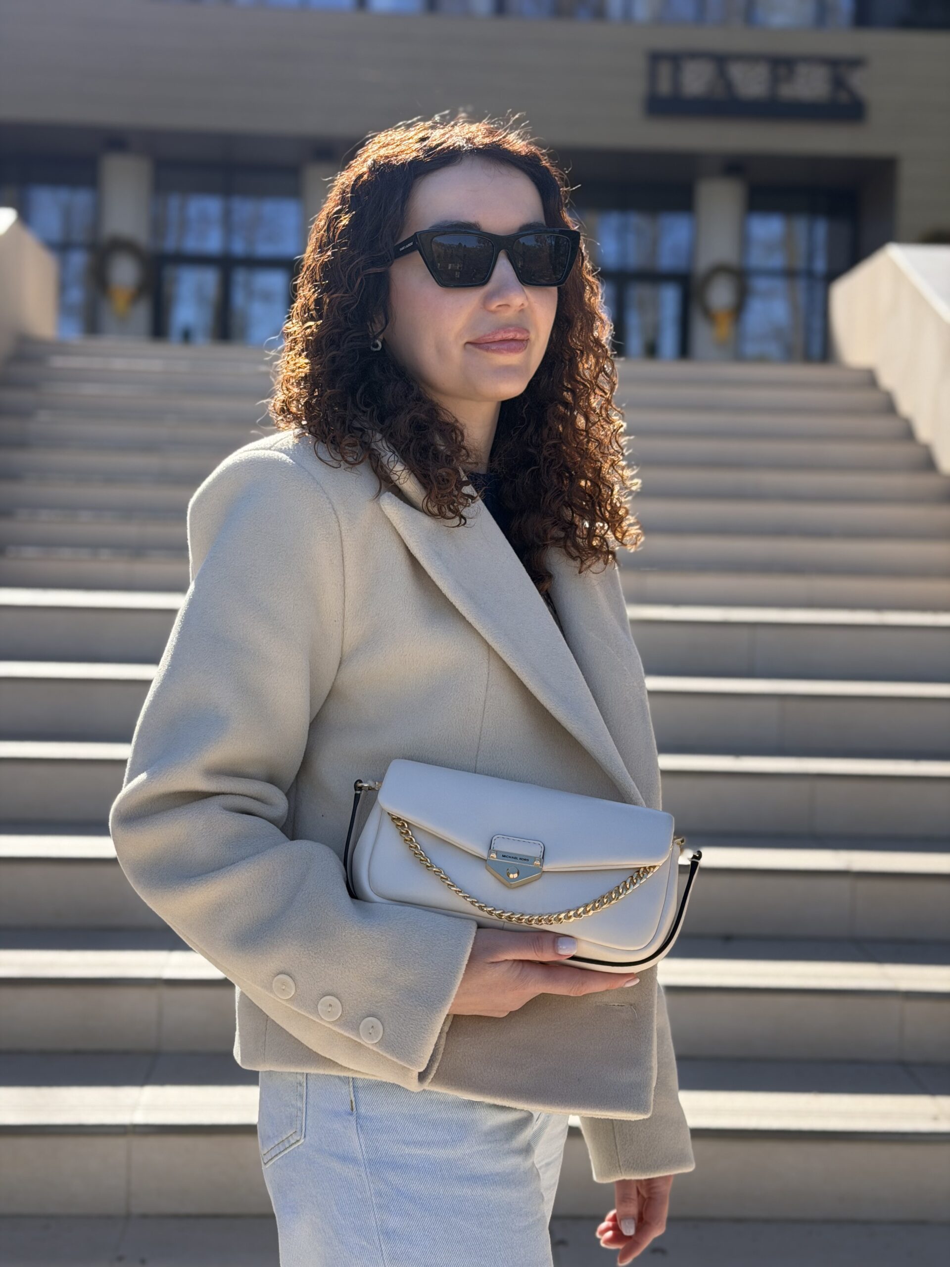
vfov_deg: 39.7
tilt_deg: -1.2
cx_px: 475
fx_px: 1756
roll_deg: -1.3
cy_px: 634
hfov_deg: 30.3
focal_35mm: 48
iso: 80
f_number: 1.78
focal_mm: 6.76
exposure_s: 1/2415
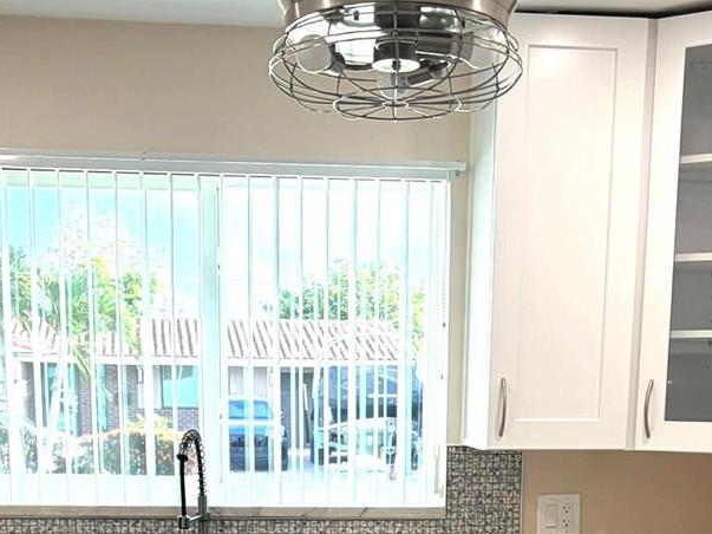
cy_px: 672
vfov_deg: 19.8
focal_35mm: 69
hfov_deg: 28.2
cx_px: 371
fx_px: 1419
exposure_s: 1/225
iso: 125
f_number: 1.6
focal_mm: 5.96
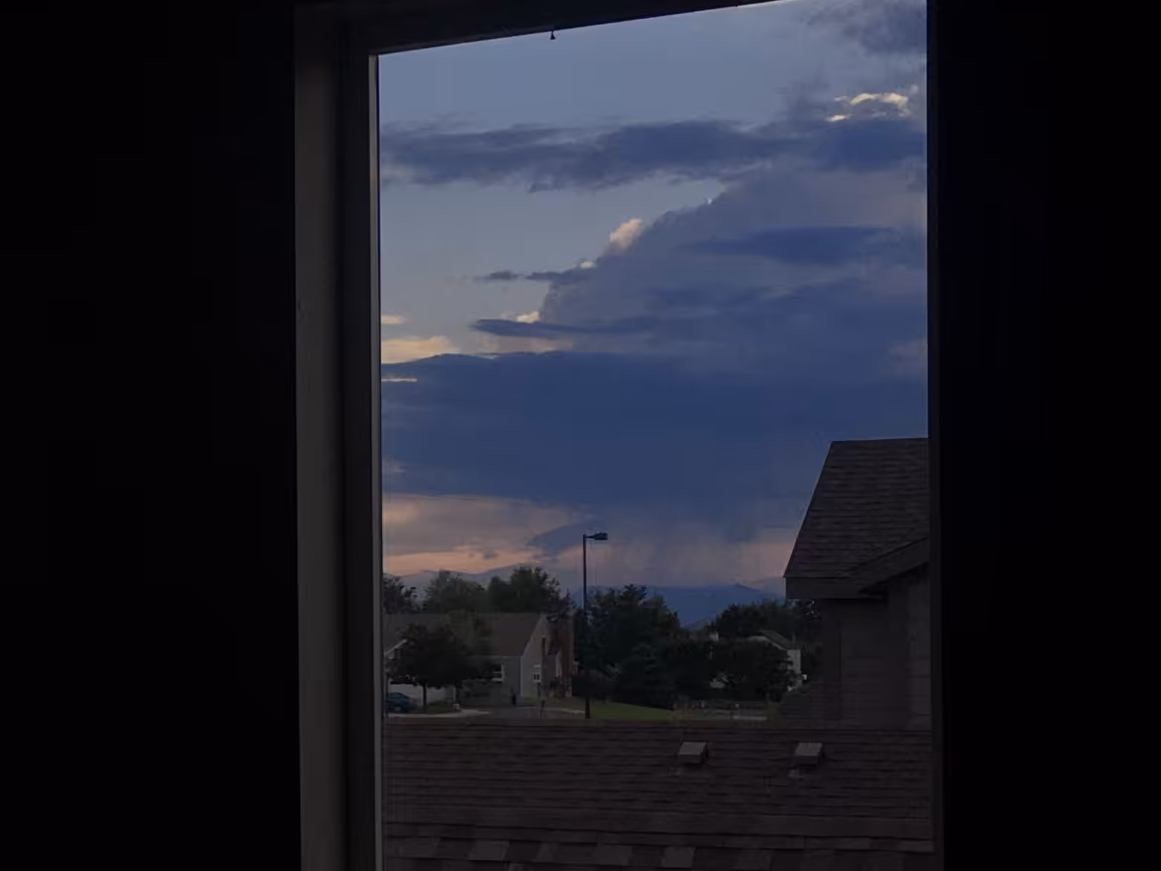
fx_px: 2515
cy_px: 615
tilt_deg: +1.2
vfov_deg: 19.5
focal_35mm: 75
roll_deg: +0.1
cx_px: -119
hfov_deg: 24.3
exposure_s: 1/523
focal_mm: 4.15
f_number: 2.2
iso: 25
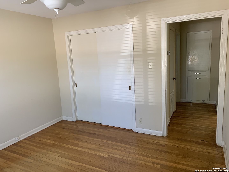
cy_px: 86
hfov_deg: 67.3
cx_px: 114
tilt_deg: -9.3
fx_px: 172
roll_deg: +3.0
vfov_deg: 53.1
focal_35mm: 26
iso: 100
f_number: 1.8
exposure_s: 1/60
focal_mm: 4.25
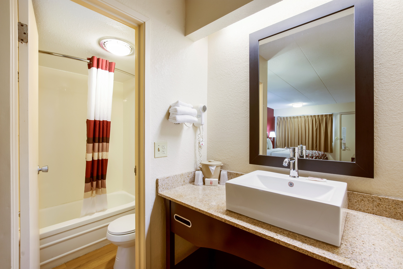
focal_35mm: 15
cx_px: 202
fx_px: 168
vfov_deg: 77.3
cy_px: 134
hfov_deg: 100.4
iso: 320
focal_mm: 10
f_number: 8
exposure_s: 1/50
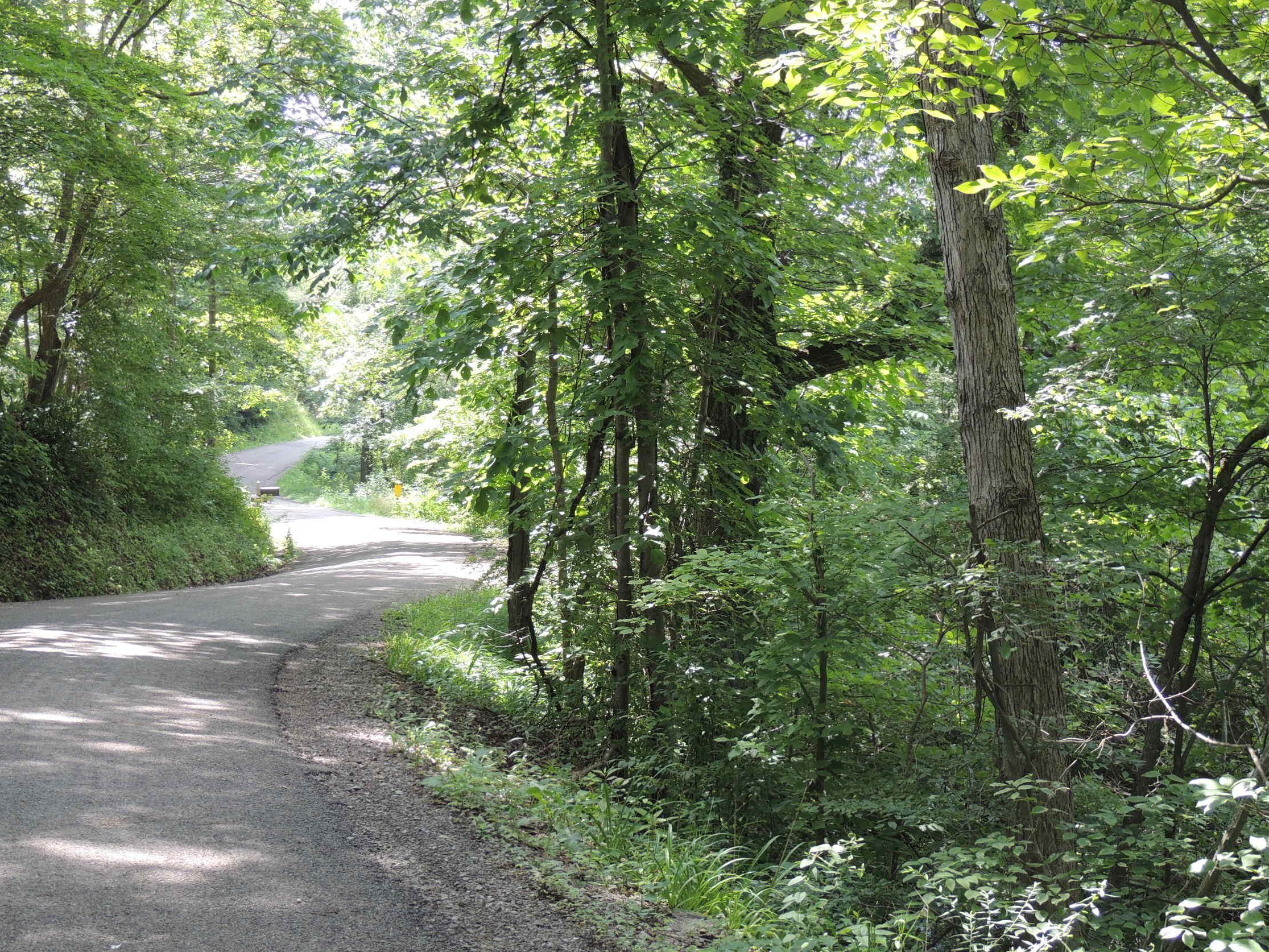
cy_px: 474
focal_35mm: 56
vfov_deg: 26.1
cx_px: 638
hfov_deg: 34.3
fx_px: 2053
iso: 100
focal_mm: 9.8
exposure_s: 1/60
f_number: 3.7
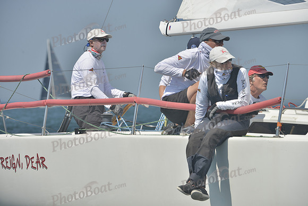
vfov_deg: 5.1
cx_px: 154
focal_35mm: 270
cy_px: 103
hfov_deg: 7.6
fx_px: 2310
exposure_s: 1/1000
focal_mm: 270
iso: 280
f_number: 9
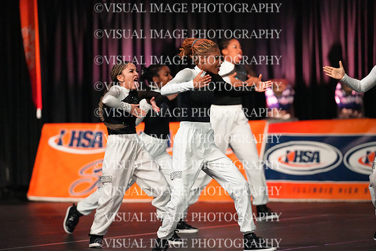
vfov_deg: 4.6
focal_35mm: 300
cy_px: 126
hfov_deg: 6.9
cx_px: 188
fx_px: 3134
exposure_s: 1/1250
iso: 16000
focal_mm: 300
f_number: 3.5
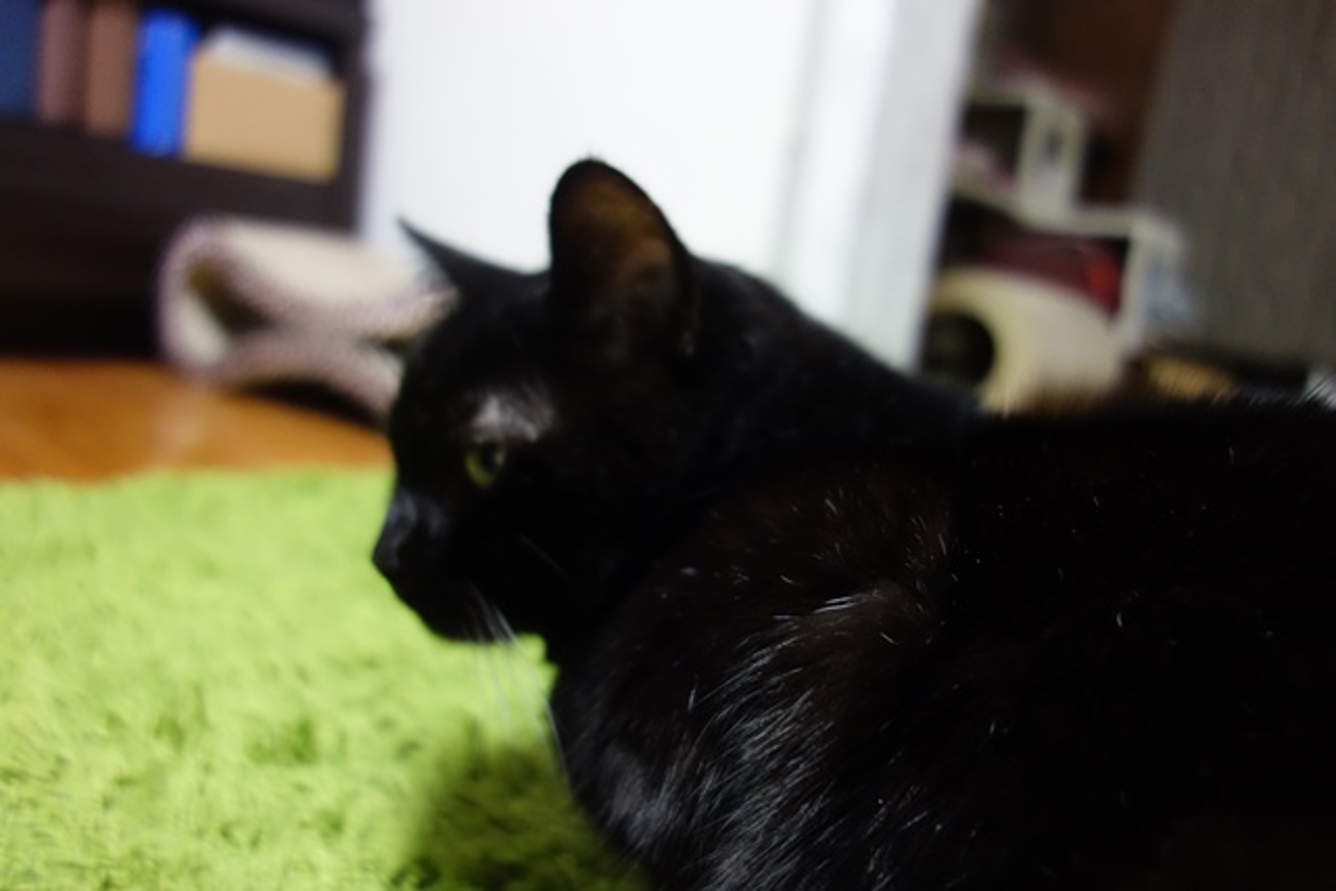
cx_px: 668
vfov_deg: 46.4
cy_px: 446
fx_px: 1039
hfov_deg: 65.5
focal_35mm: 28
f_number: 1.8
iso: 800
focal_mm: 10.4
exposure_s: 1/50
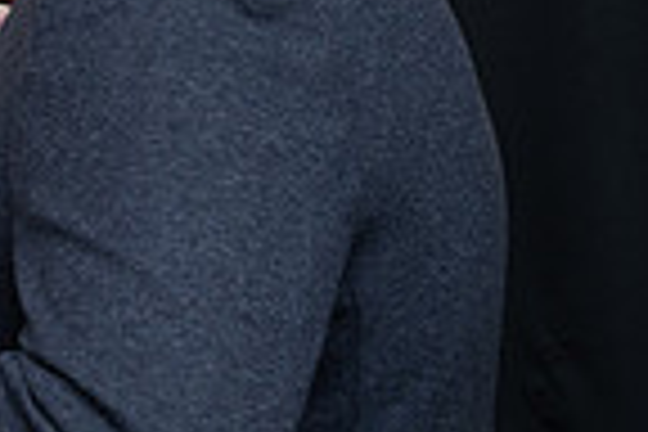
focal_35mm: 139
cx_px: -432
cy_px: -29
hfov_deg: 13.6
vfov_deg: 9.8
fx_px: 2502
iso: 1000
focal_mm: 34.5
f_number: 5
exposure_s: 1/125
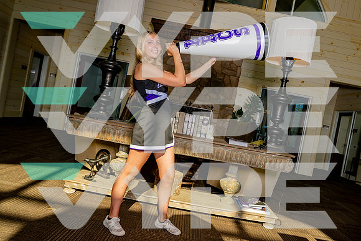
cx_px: 198
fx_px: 265
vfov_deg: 49.0
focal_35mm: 26
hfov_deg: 68.5
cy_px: 119
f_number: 5.6
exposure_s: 1/250
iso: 200
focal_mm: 24
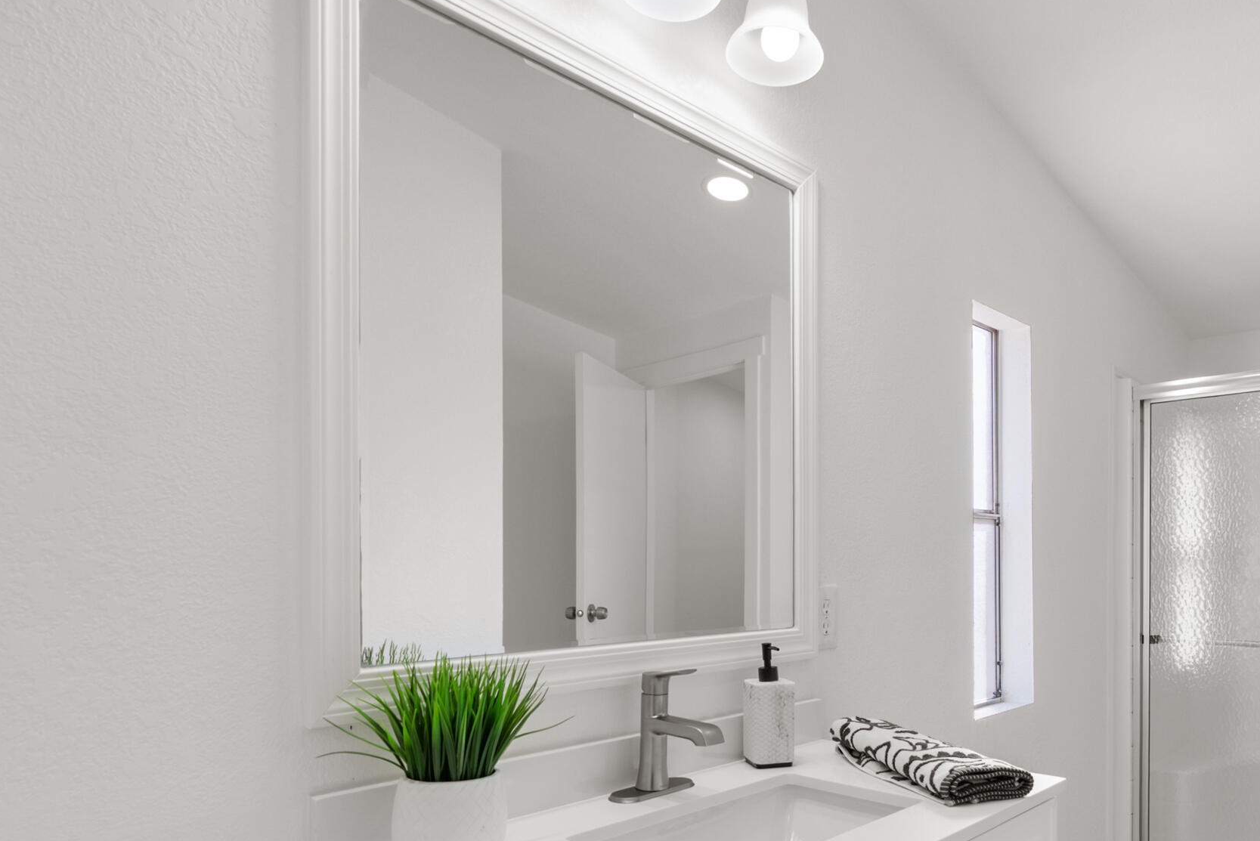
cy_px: 561
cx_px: 753
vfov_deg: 52.2
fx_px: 840
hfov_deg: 73.0
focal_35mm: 24
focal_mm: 16
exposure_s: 1/80
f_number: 8
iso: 200
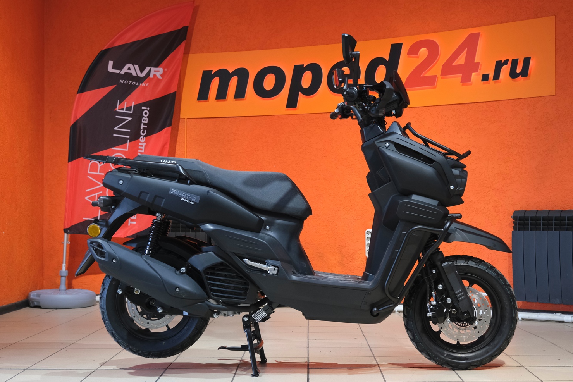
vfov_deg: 25.5
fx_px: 844
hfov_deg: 37.5
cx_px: 284
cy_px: 186
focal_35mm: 53
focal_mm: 32.5
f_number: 4
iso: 1600
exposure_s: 1/100
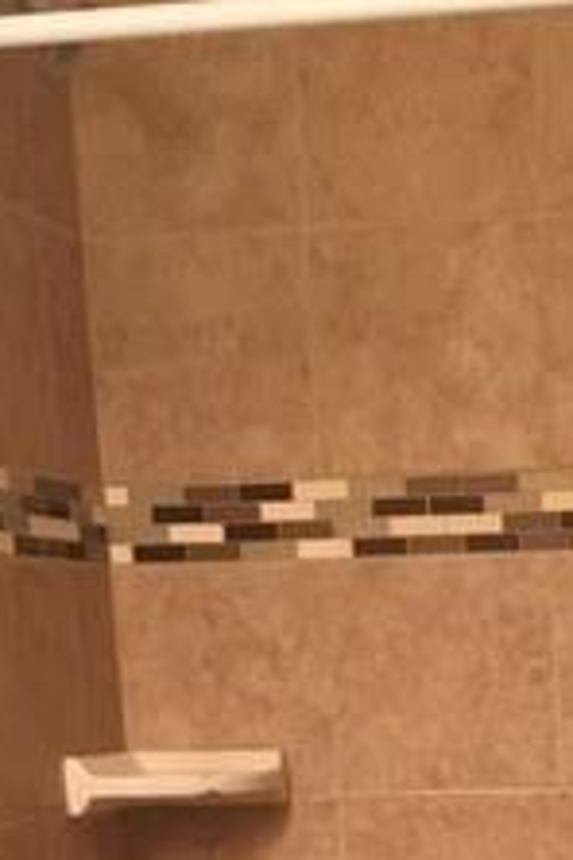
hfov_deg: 15.2
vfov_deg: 21.2
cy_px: 1116
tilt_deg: -7.6
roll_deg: +1.5
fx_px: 2077
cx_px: 654
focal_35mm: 87
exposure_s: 1/30
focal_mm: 4.15
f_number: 2.2
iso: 160
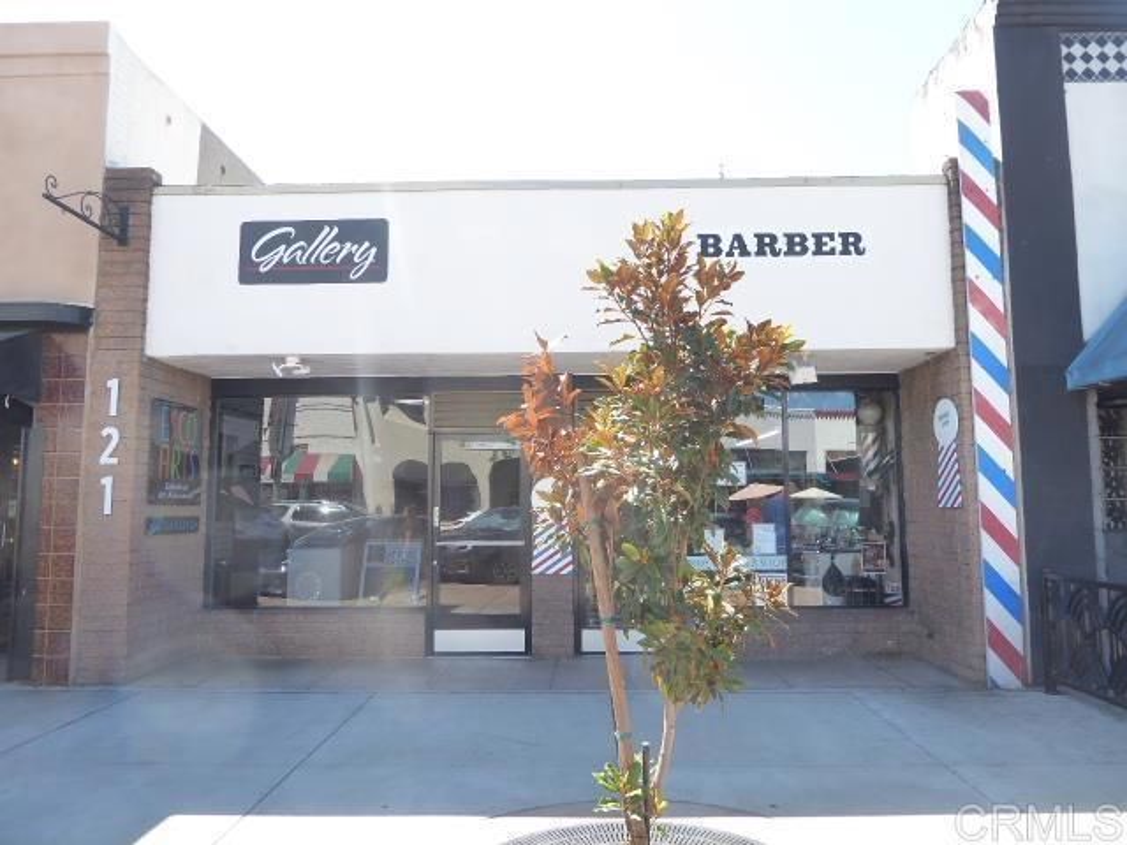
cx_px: 564
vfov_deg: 56.8
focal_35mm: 24
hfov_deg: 71.6
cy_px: 422
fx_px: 781
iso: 125
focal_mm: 4.3
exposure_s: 1/200
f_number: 3.3
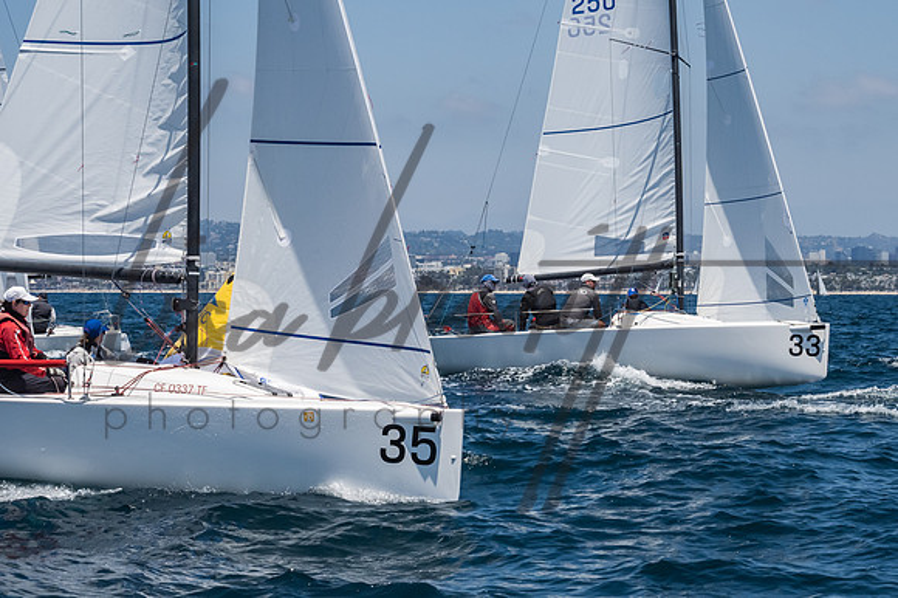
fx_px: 2870
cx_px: 458
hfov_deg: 17.8
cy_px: 303
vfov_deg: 11.9
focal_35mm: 115
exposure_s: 1/1600
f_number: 14
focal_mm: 75
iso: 640
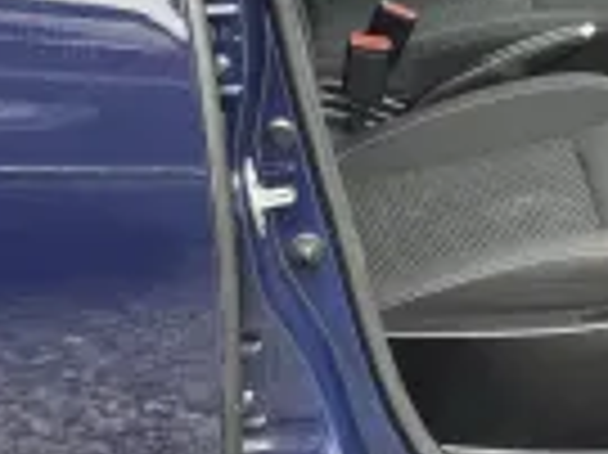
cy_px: 18
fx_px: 2246
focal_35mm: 128
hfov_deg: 14.8
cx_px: 784
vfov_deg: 11.5
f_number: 1.78
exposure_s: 1/121
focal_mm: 6.76
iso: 64
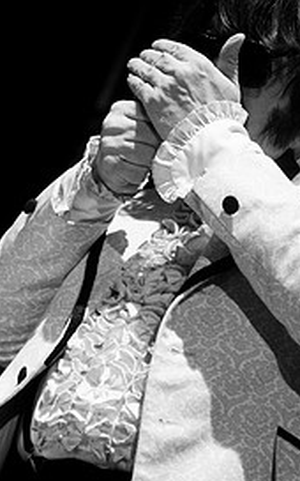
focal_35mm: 177
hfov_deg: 7.4
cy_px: 184
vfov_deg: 11.8
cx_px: 135
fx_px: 2315
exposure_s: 1/400
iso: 640
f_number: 2.8
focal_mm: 70
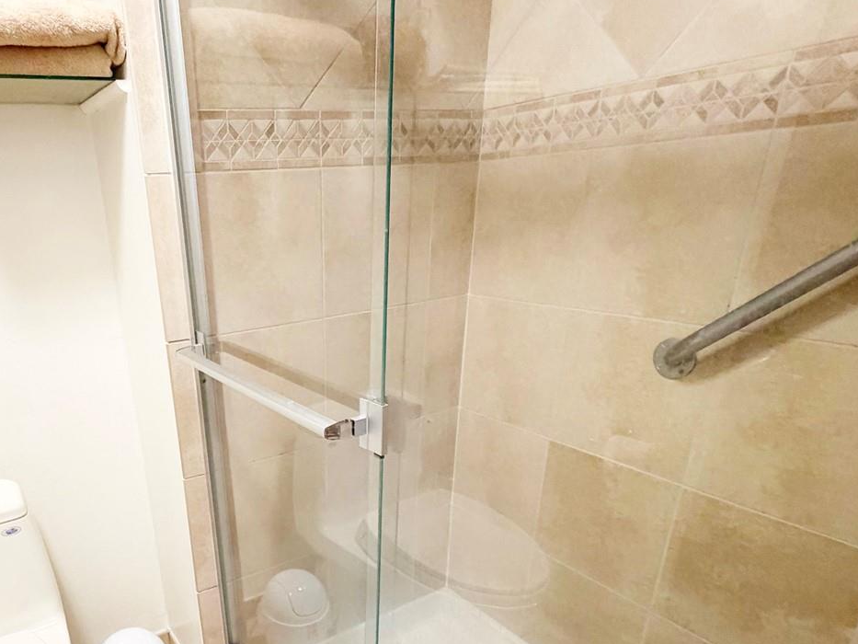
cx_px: 263
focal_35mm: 24
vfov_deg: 54.8
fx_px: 595
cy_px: 464
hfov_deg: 68.9
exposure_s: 1/60
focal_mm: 2.2
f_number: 2.2
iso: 500
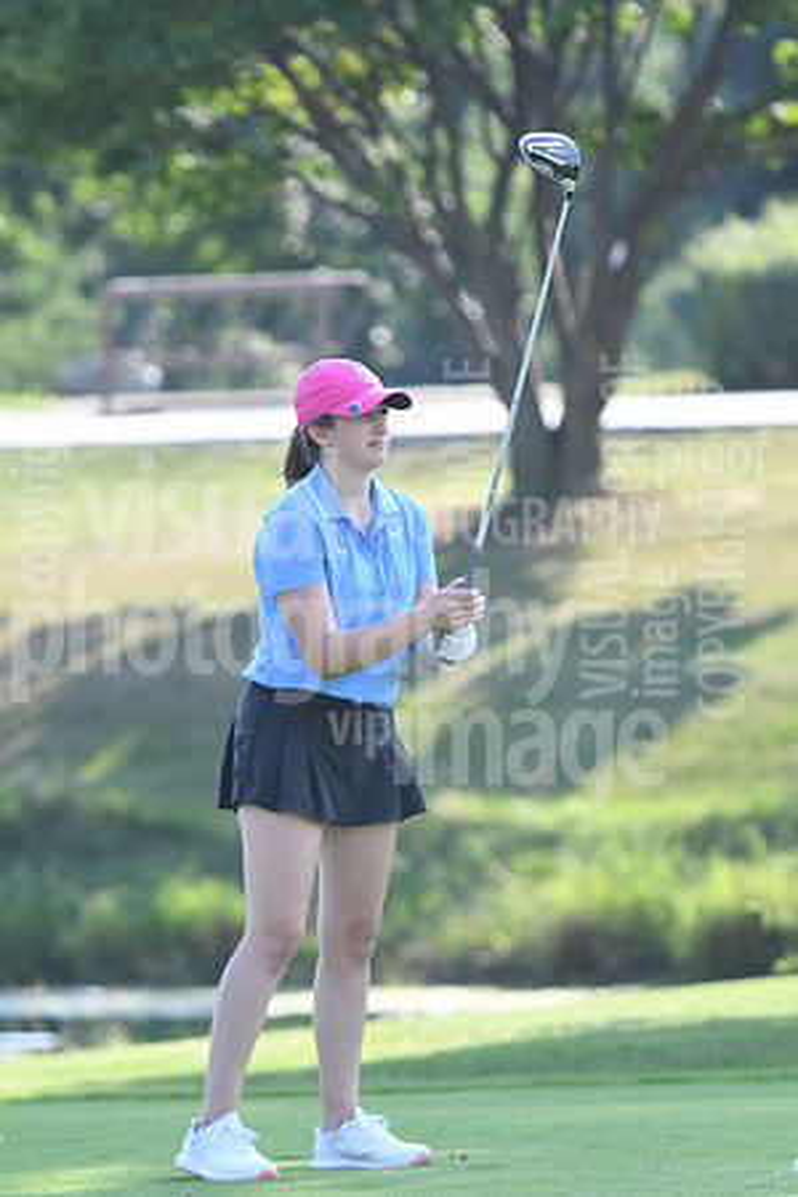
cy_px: 598
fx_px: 16457
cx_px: 399
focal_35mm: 495
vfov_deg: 4.2
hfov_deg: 2.8
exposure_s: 1/800
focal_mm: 330
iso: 800
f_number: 6.3
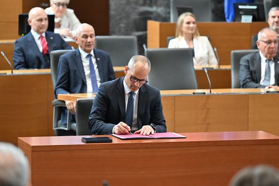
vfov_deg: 6.9
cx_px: 140
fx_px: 1549
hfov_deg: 10.3
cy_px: 93
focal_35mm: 200
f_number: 4
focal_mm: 200
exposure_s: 1/200
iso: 2000
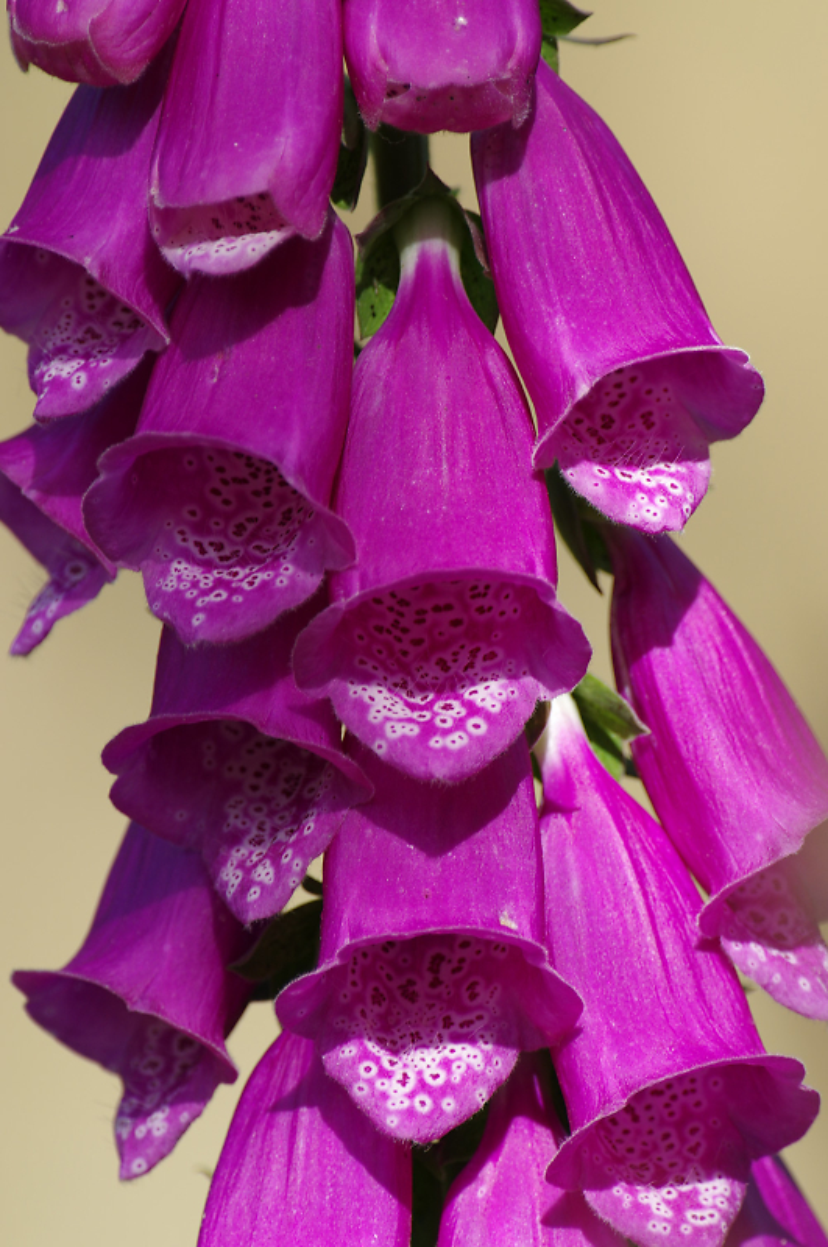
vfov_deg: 2.2
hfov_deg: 1.5
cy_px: 624
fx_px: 32699
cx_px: 414
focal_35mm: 945
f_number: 8
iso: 125
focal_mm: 630
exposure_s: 1/125
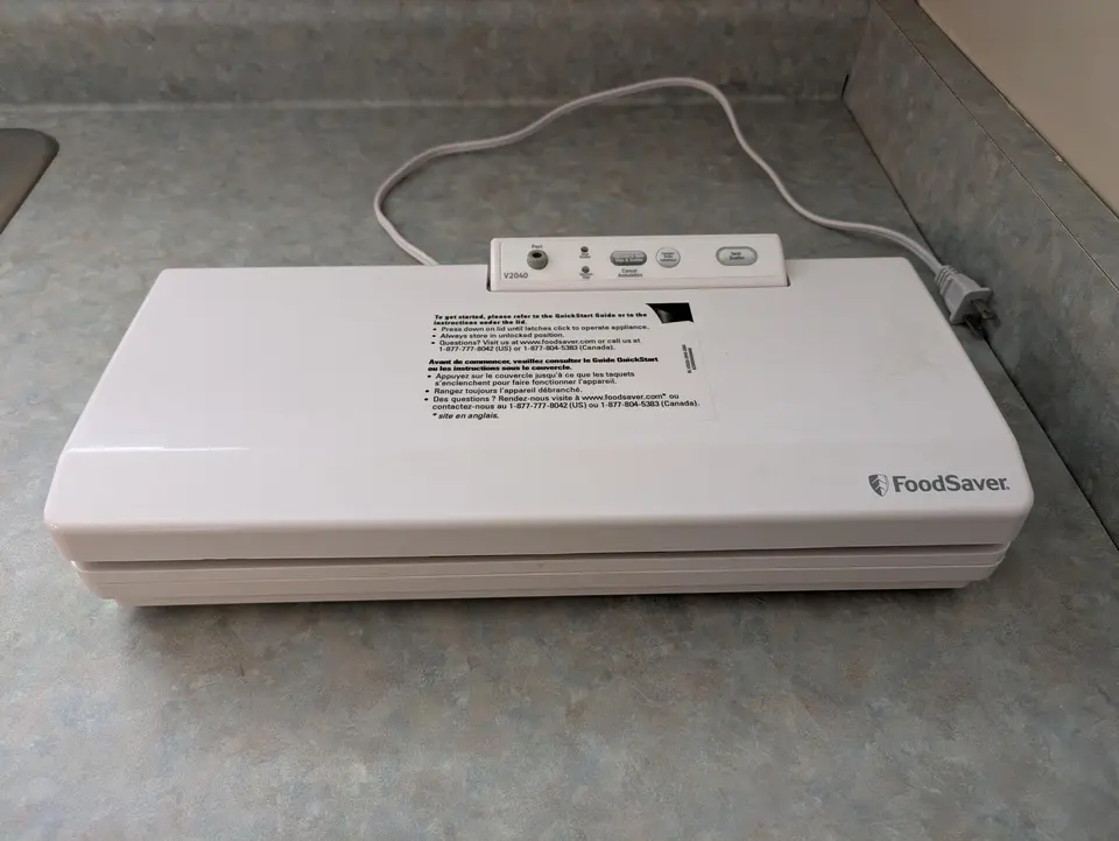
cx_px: 560
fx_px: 809
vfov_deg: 54.9
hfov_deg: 69.4
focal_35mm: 25
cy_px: 420
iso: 255
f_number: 1.89
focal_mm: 5.43
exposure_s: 1/24
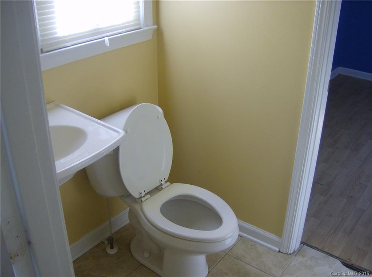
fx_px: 386
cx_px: 186
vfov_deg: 39.5
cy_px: 138
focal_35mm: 36
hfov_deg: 51.5
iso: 116
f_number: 2.8
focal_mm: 6
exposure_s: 1/64
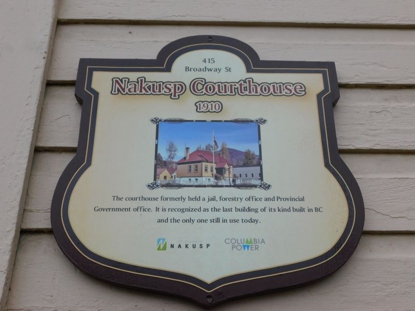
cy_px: 156
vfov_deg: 36.0
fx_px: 480
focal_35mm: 40
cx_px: 208
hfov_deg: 46.8
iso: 125
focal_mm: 7.1
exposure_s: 1/800
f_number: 3.6
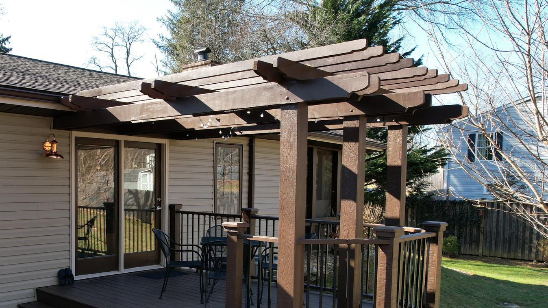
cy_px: 215
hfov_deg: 54.2
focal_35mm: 35
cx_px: 143
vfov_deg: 33.3
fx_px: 509
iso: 100
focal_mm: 8.38
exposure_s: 1/350
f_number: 2.8
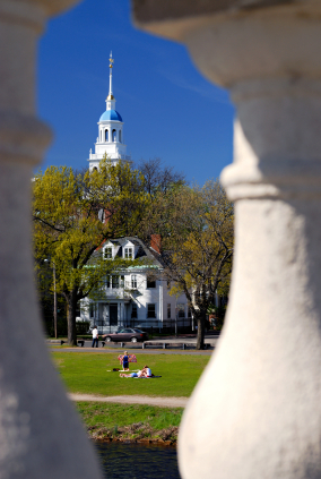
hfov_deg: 14.8
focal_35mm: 93
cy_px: 240
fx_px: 1238
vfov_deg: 21.9
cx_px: 160
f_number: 9
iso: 100
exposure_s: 1/80
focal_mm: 62
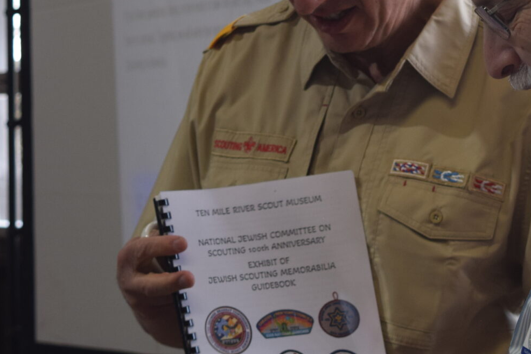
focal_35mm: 187
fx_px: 2759
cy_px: 112
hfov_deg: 11.0
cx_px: 416
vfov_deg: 7.3
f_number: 5.3
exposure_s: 1/80
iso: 400
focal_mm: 48
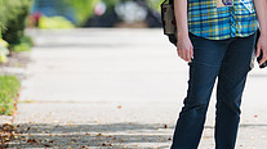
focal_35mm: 881
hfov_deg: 2.5
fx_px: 6232
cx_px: 290
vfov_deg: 1.4
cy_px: -40
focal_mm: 300
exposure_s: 1/400
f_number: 5
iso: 125
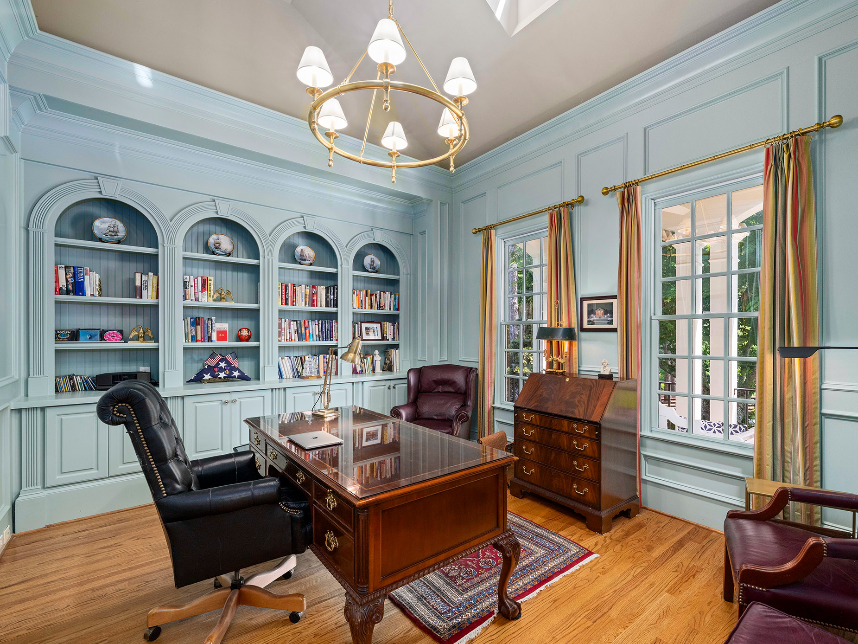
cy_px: 333
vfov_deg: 78.1
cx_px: 447
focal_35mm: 16
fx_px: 397
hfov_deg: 94.4
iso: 400
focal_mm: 14
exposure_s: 1/5
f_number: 8
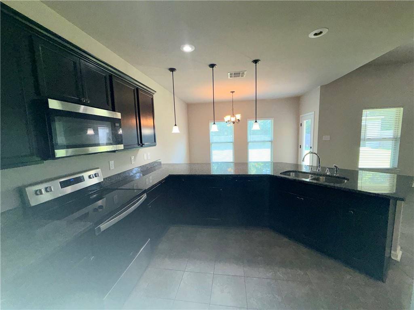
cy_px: 155
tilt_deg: -6.7
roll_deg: +2.3
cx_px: 207
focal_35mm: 14
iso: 400
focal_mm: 2.22
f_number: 2.2
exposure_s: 1/120
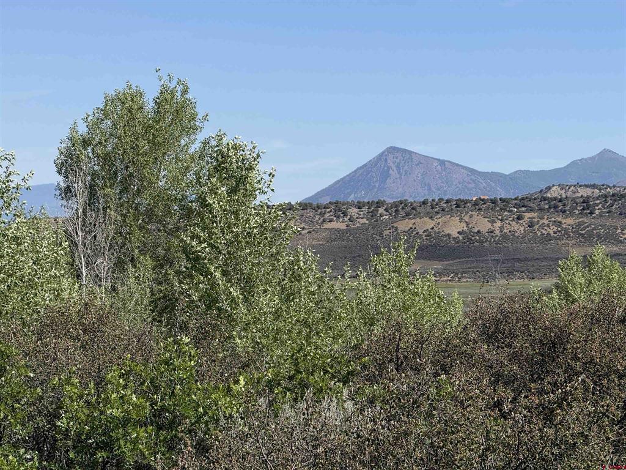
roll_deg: -1.6
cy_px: 235
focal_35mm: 120
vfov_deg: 12.3
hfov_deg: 16.4
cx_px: 313
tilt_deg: +0.6
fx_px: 2170
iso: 50
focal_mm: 15.66
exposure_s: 1/2212
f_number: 2.8
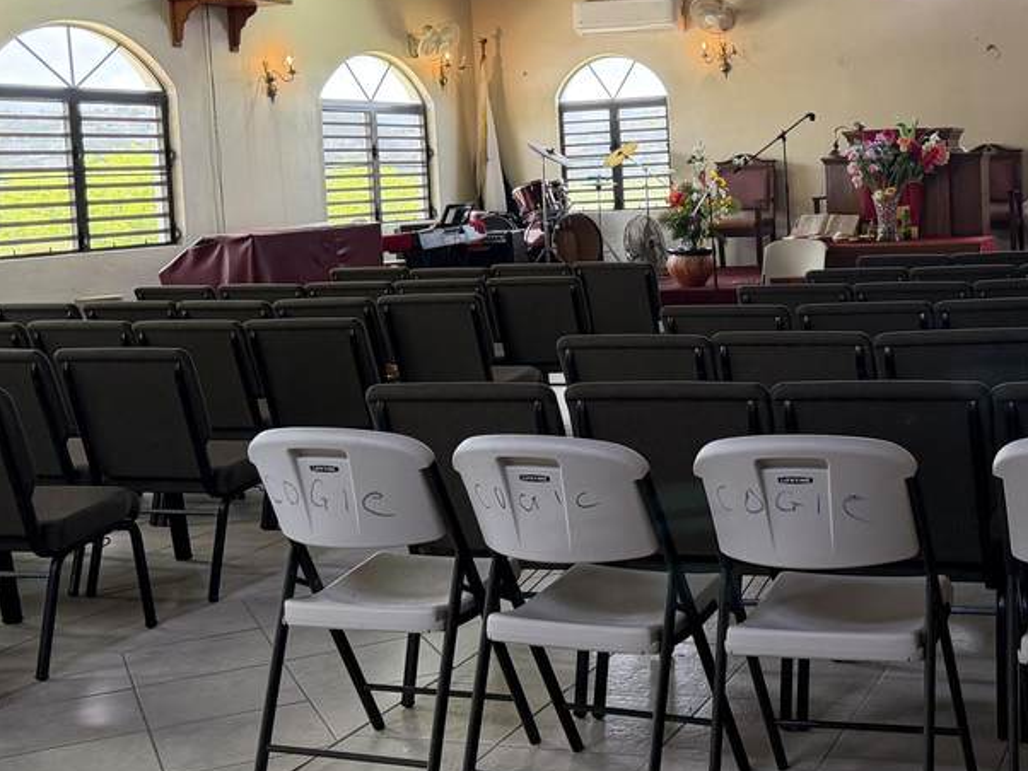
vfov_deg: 28.3
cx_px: 815
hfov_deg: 36.3
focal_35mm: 51
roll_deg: +2.7
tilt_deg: -1.6
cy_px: 220
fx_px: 1515
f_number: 1.78
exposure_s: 1/120
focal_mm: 6.76
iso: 250
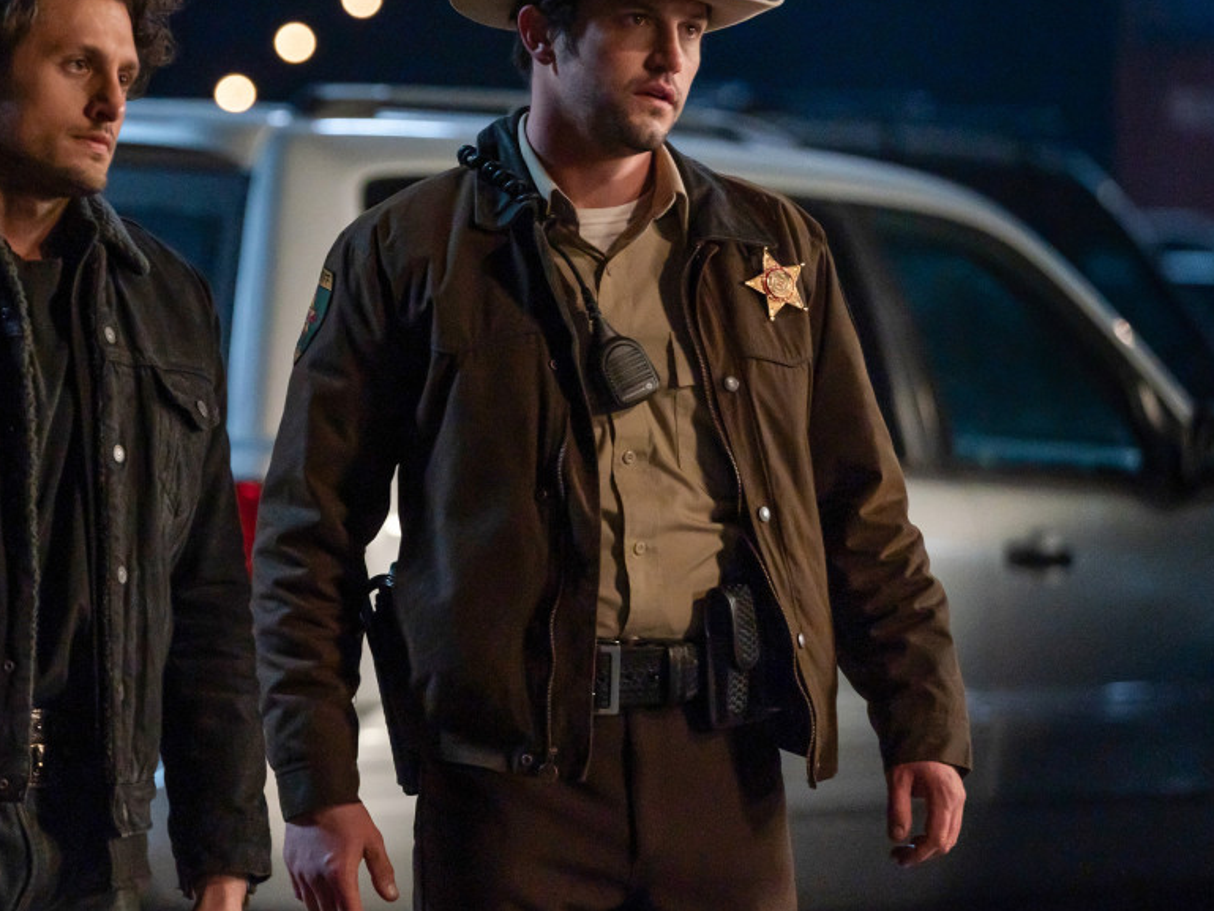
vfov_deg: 6.4
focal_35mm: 234
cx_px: 358
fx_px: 8208
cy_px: 306
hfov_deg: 8.5
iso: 10000
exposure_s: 1/200
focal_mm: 156
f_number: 3.5
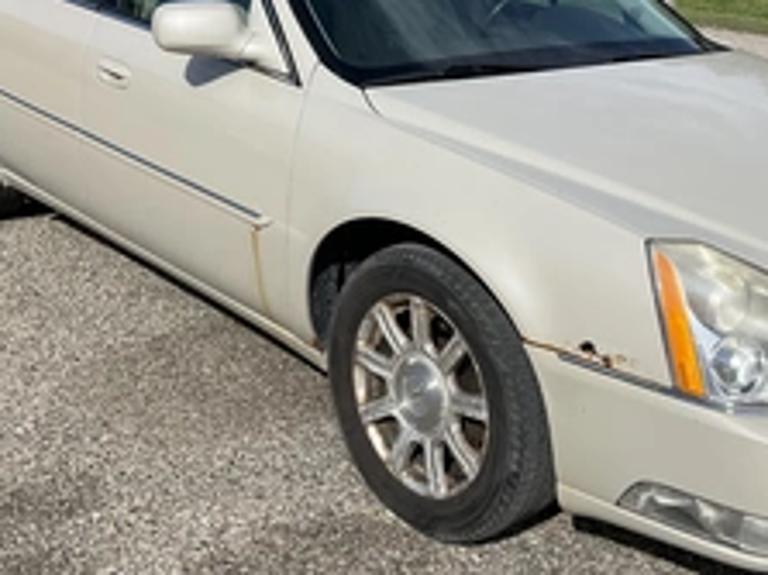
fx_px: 1153
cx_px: 461
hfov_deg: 36.7
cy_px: 162
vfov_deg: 27.7
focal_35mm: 52
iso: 25
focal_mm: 3
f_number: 1.8
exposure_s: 1/2667
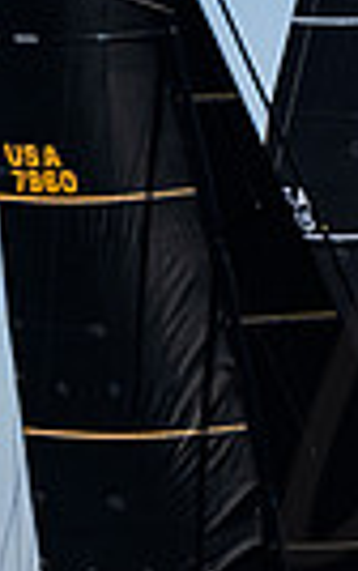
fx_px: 7757
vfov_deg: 4.2
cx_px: 1310
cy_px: 427
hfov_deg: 2.6
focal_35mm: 498
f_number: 8
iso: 500
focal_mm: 105
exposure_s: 1/2500
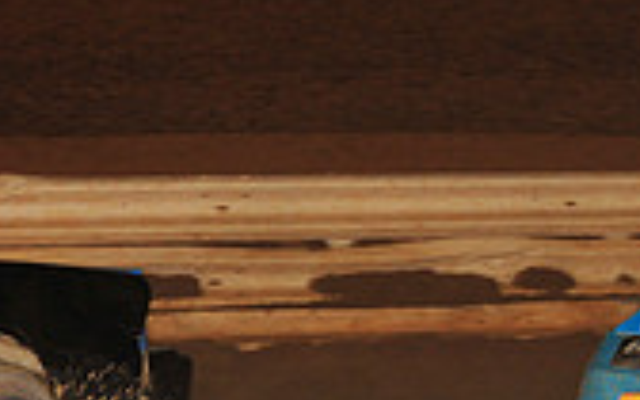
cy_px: 236
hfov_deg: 5.6
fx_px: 6454
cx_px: 1101
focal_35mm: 370
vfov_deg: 3.6
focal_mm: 105
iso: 800
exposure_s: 1/250
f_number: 6.3
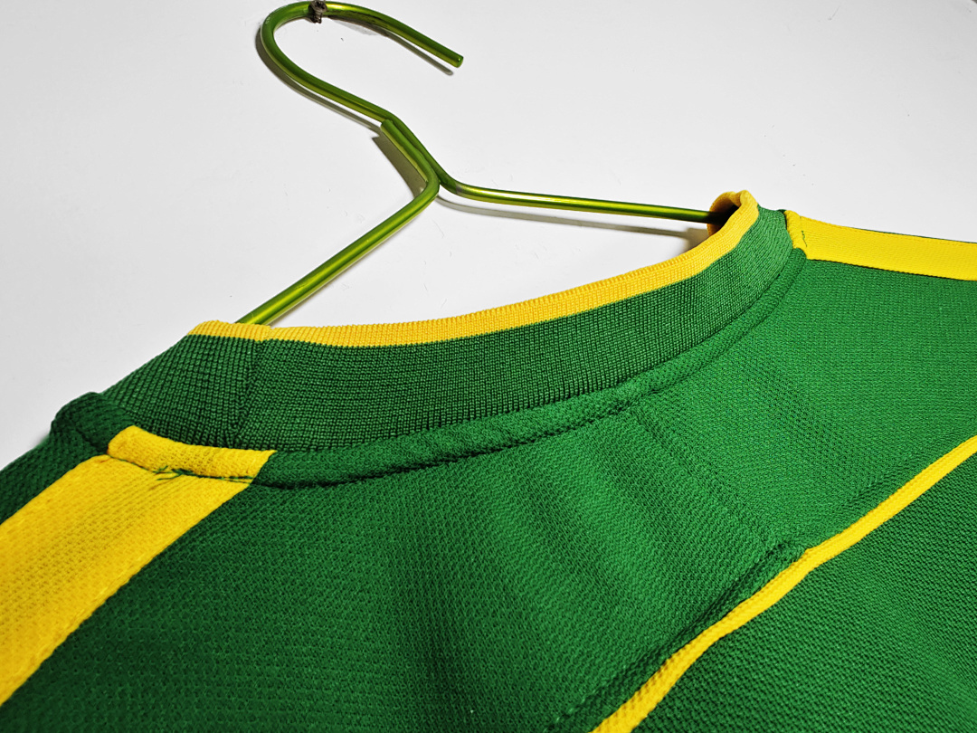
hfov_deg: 73.9
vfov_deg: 58.9
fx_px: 649
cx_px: 488
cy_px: 366
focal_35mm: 23
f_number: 2.2
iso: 87
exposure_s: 1/50
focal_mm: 2.59
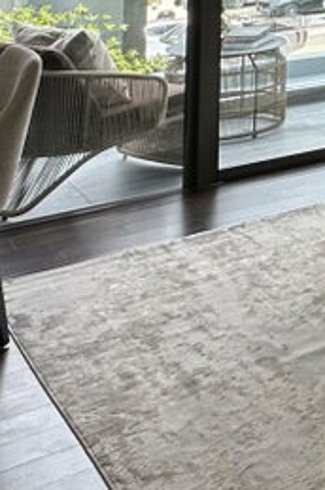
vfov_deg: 24.9
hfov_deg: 13.4
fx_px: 950
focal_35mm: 70
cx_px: 810
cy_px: -151
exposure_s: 1/245
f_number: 2.2
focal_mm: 2.22
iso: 40
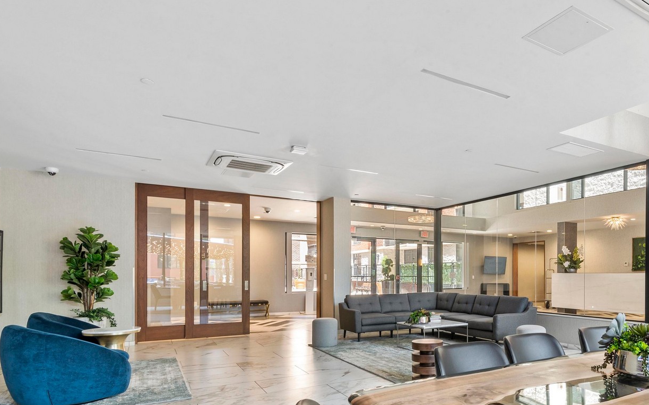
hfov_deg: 72.0
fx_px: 424
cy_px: 283
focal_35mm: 24
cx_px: 445
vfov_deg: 49.8
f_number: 18
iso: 500
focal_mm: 16
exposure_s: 1.6
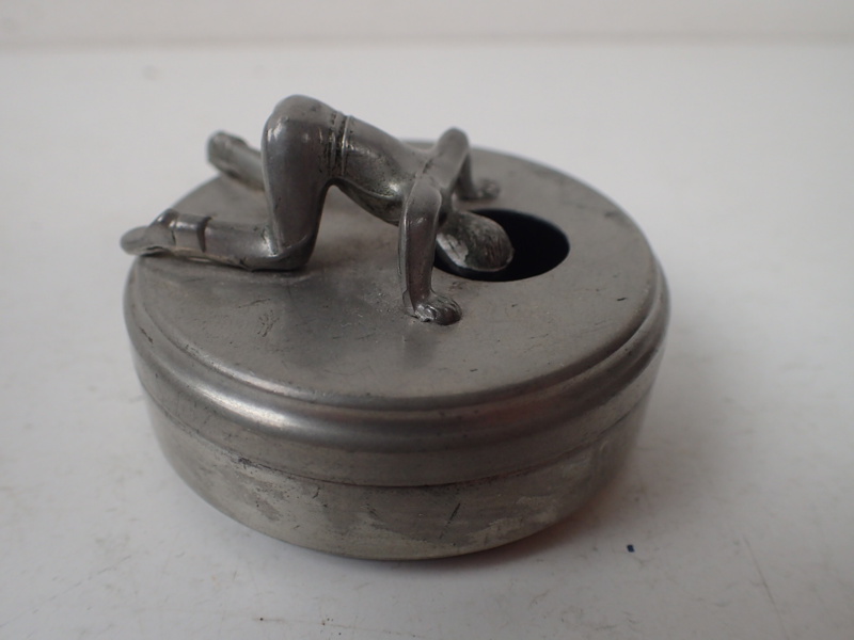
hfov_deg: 60.0
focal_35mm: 30
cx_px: 427
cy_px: 320
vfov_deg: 46.8
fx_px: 740
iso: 200
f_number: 2.3
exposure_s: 1/125
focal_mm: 5.5
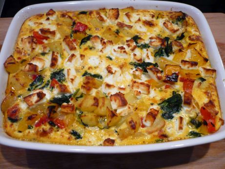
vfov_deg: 40.7
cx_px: 112
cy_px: 84
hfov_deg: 52.6
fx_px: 228
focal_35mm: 35
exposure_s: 1/30
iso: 200
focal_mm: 5.8
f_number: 2.8
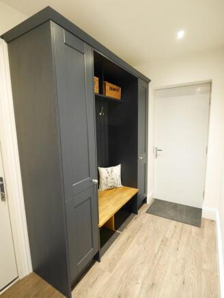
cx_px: 112
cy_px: 149
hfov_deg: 71.6
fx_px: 155
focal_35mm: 18
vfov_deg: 87.7
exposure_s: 1/25
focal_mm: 9
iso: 3200
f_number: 4
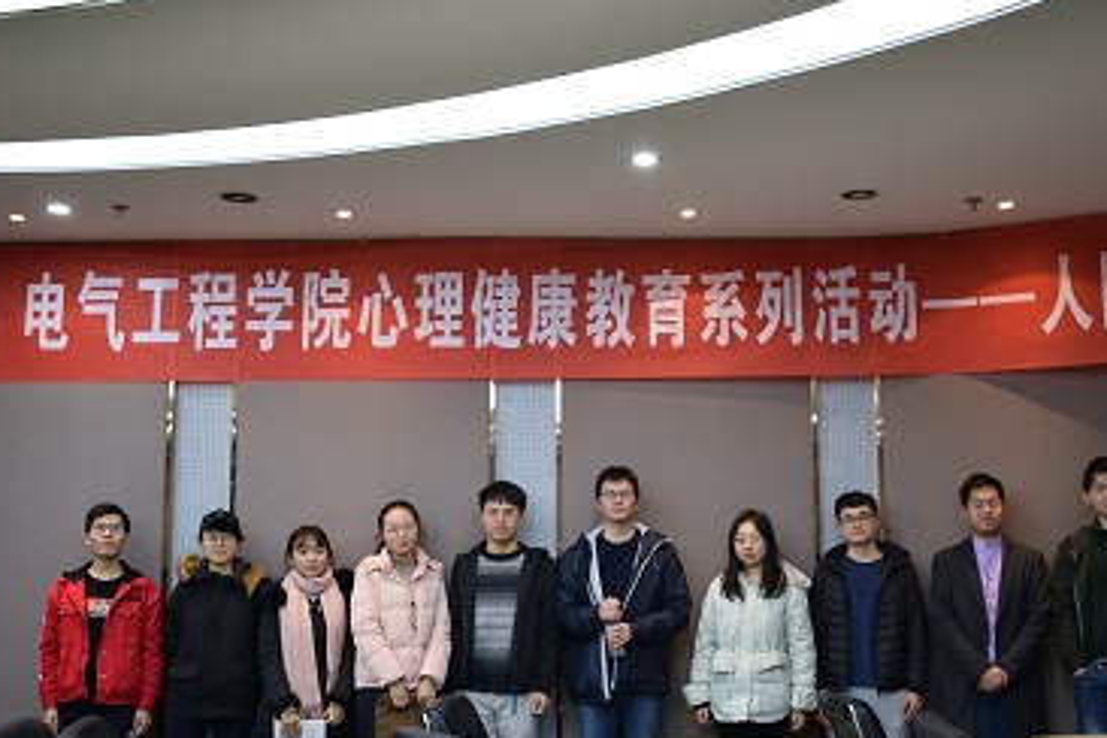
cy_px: 380
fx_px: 1261
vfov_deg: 32.6
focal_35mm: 41
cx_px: 668
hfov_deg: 47.1
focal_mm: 20
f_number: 4.5
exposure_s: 1/80
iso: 800
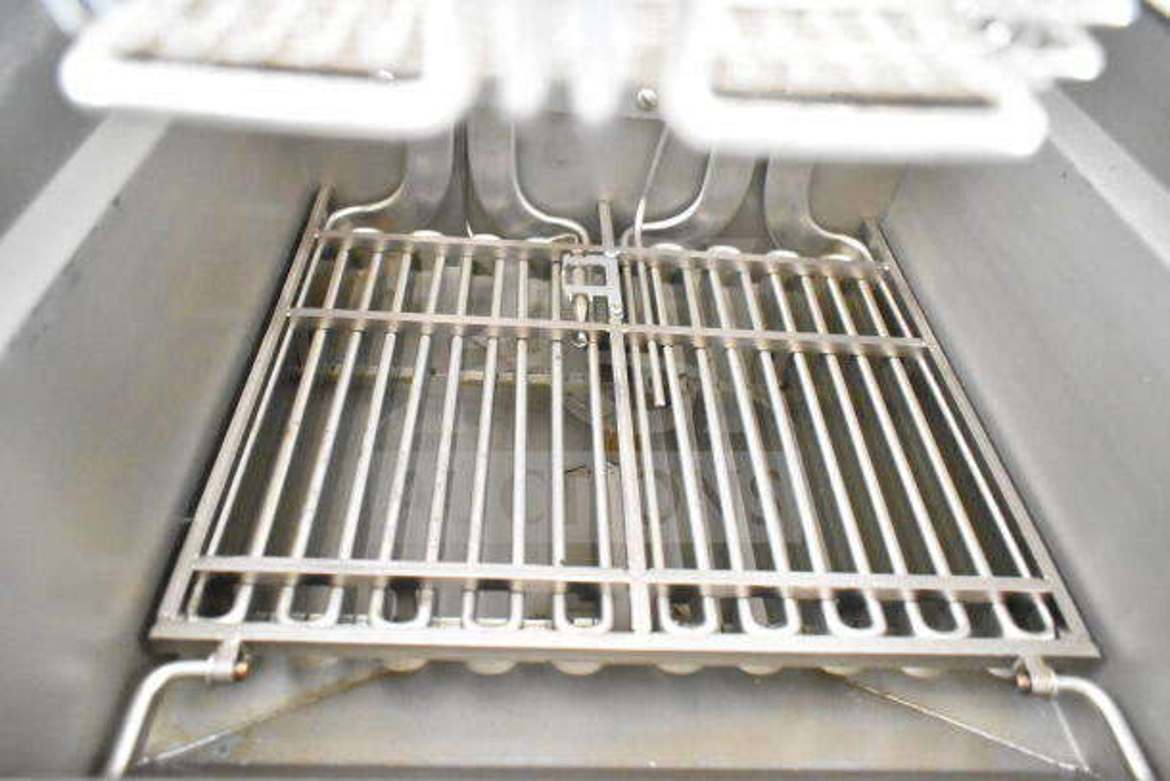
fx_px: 878
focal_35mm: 27
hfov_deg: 67.4
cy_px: 390
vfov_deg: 48.0
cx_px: 585
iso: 18000
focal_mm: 18
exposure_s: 1/30
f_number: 3.5
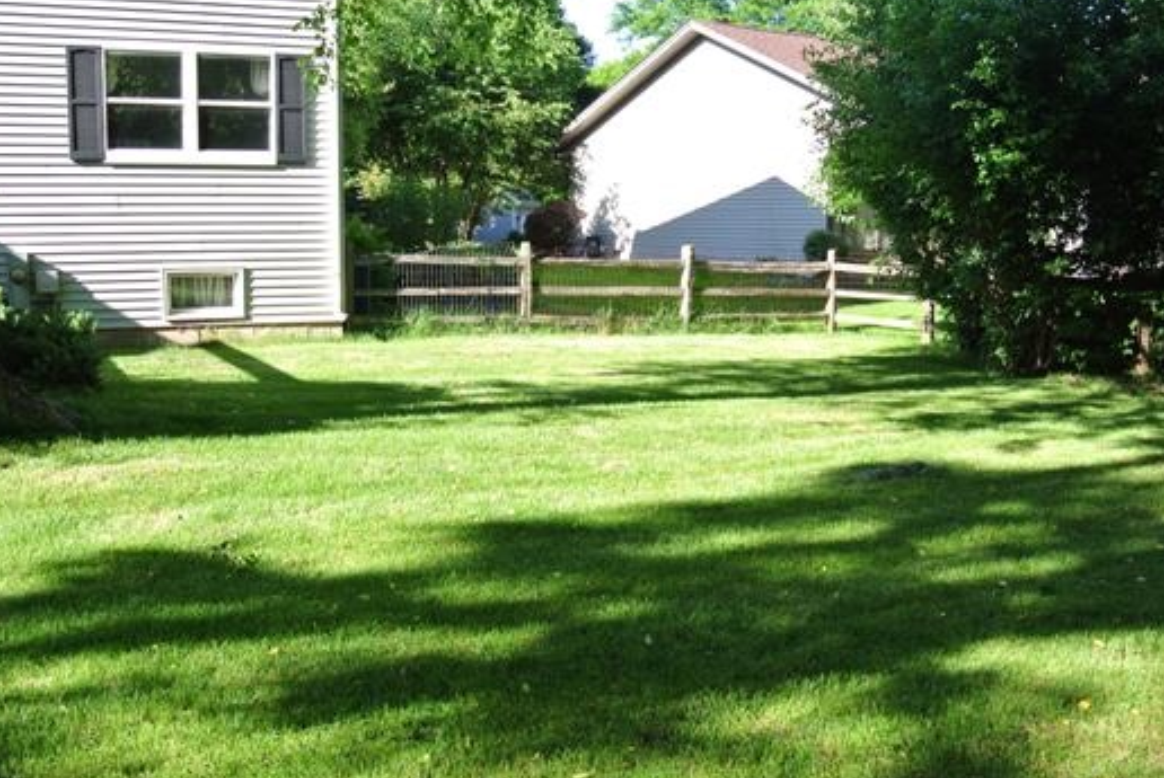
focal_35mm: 36
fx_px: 1165
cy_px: 413
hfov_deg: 53.1
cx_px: 587
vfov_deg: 36.9
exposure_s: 1/250
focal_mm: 11
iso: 140
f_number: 4
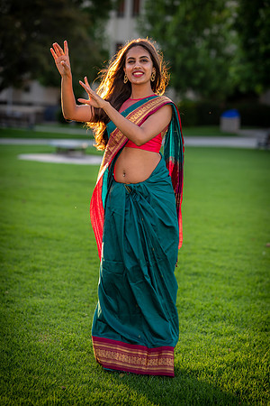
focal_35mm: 85
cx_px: 135
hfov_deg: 16.1
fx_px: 956
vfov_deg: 23.9
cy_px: 203
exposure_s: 1/640
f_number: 2.5
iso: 160
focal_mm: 85
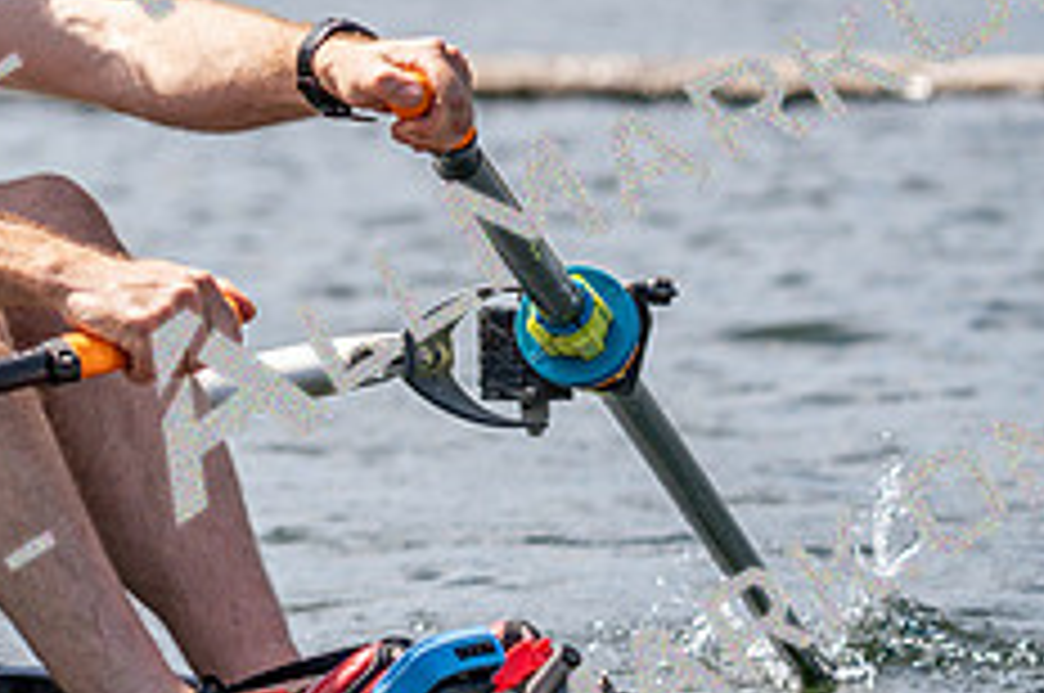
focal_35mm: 501
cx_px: -234
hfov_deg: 4.1
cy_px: 97
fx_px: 14509
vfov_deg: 2.7
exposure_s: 1/2000
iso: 320
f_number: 5.6
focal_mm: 200
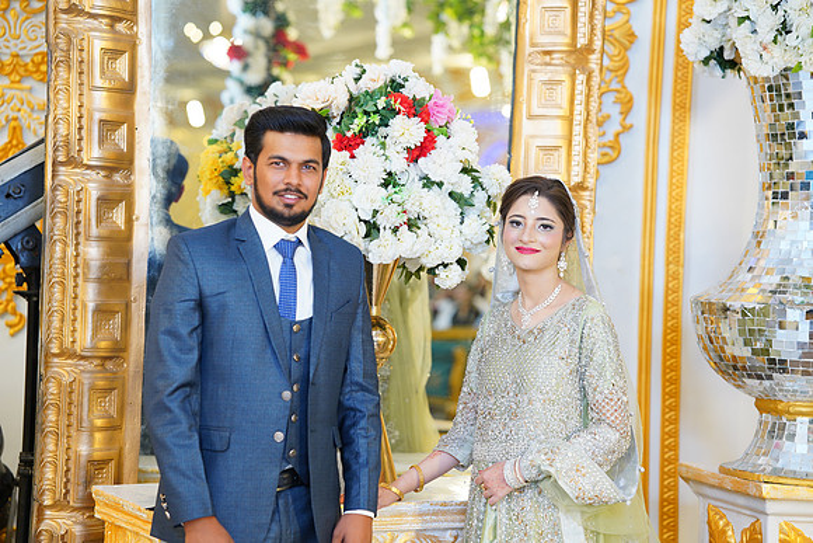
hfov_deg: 23.9
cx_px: 406
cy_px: 272
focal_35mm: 85
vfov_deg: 16.1
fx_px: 1920
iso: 400
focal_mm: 85
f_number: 2.5
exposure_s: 1/160
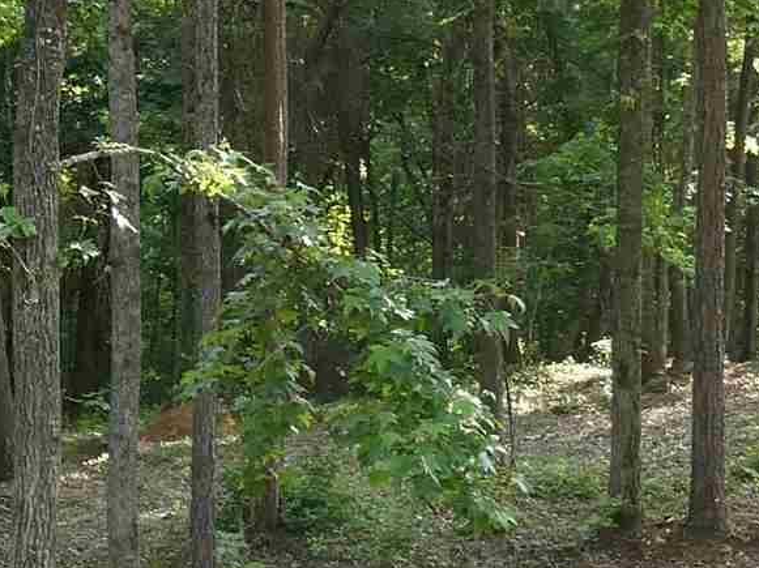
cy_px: 497
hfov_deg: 15.5
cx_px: 223
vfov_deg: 11.6
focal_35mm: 127
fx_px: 2783
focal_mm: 4.3
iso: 100
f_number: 3.3
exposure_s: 1/60
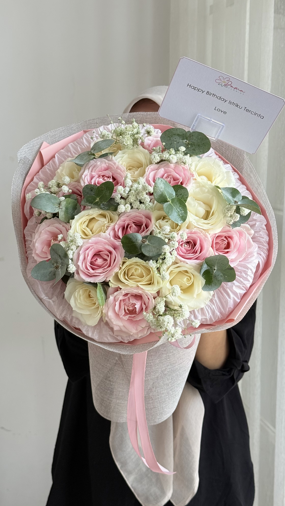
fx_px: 712
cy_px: 253
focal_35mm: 53
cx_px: 142
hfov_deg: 22.6
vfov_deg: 39.2
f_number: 1.78
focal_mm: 6.76
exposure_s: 1/95
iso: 100
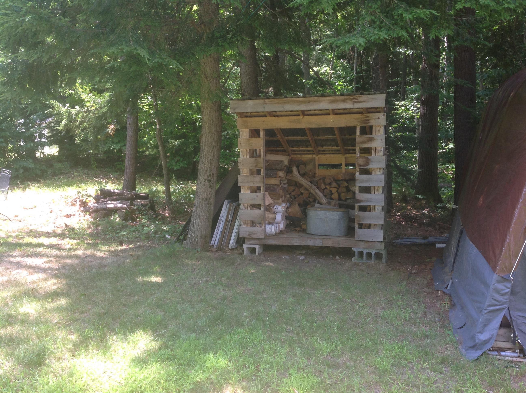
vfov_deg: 40.6
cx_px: 263
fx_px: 531
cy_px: 196
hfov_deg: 52.7
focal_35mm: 35
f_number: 2.4
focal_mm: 4.28
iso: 64
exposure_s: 1/120
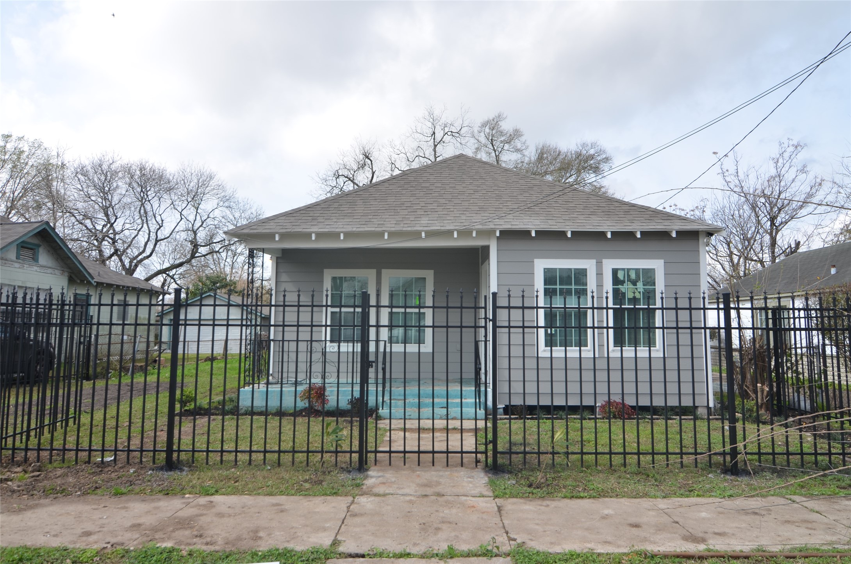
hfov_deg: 81.3
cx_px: 426
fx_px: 495
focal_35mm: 21
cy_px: 282
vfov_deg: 59.3
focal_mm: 14
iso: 100
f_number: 8
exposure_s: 1/200
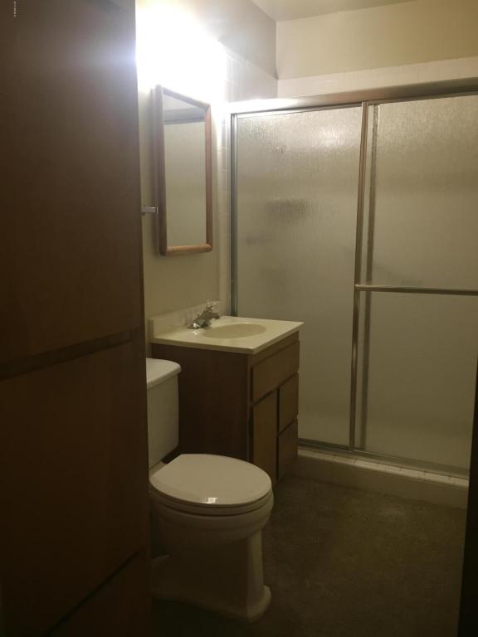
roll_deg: -0.2
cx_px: 239
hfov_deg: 48.2
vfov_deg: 61.7
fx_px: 534
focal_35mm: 29
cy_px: 318
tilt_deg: -9.6
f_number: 2.2
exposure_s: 1/33
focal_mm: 4.15
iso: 100
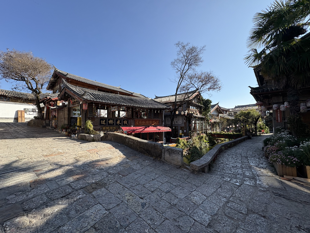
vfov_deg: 85.7
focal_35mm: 14
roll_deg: +1.4
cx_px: 155
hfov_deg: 102.1
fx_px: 125
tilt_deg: +3.2
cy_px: 116
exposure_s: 1/1178
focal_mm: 2.22
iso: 50
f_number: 2.2
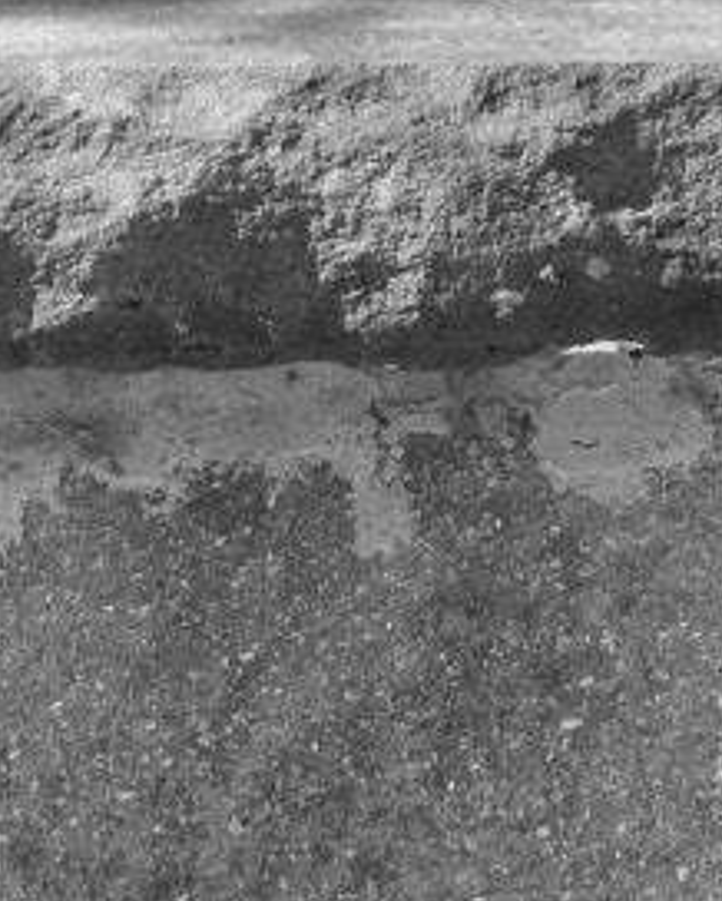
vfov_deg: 3.3
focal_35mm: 583
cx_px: -358
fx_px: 15542
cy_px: -379
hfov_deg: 2.7
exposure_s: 1/500
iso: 720
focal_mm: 55
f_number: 8
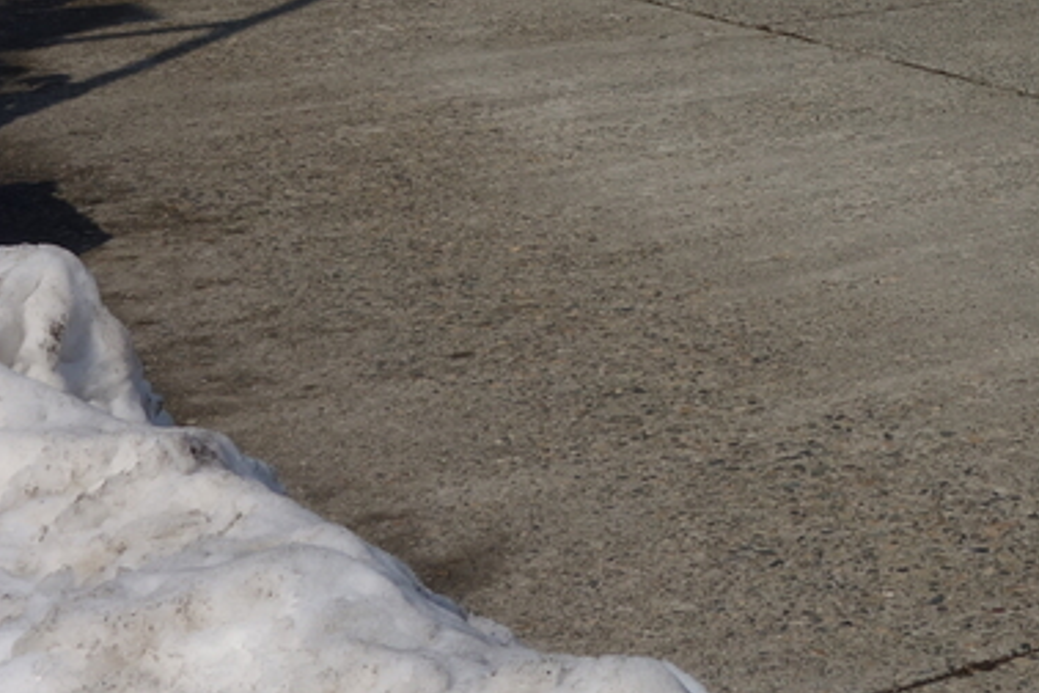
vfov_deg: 14.2
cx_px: 1069
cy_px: -402
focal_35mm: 89
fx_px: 2568
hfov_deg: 21.9
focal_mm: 10.4
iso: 125
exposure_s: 1/800
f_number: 7.1
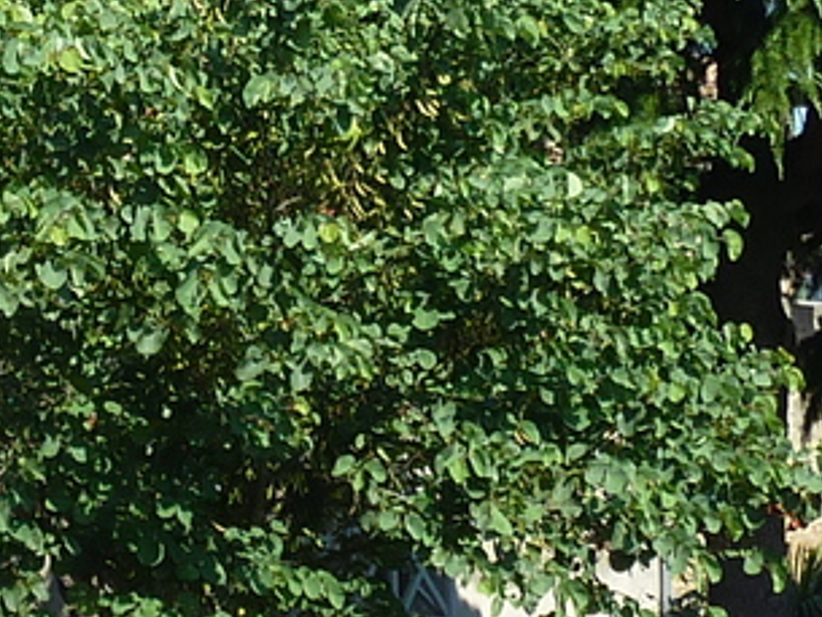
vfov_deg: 11.3
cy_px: 226
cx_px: -19
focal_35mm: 131
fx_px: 3112
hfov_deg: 14.8
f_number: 4
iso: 80
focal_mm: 4.1
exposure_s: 1/400
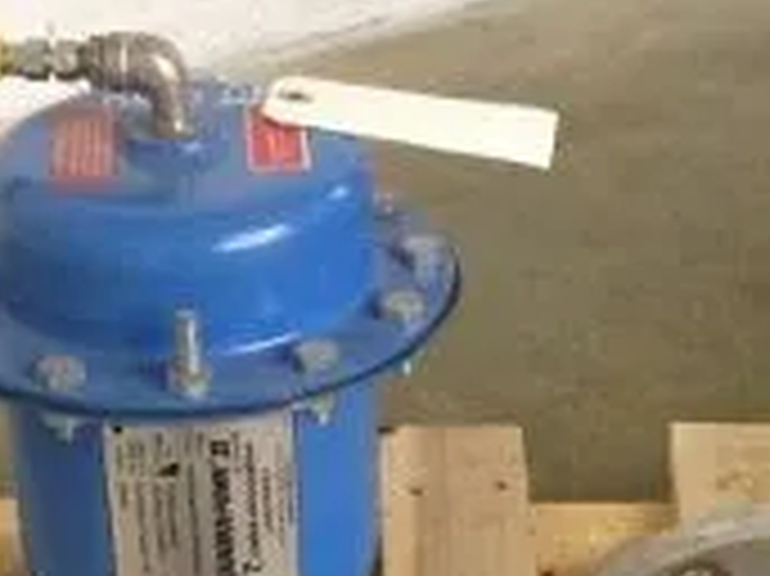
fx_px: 2912
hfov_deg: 15.1
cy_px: 932
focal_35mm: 131
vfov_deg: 10.8
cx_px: 356
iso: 200
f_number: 2.4
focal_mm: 4.28
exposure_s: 1/20
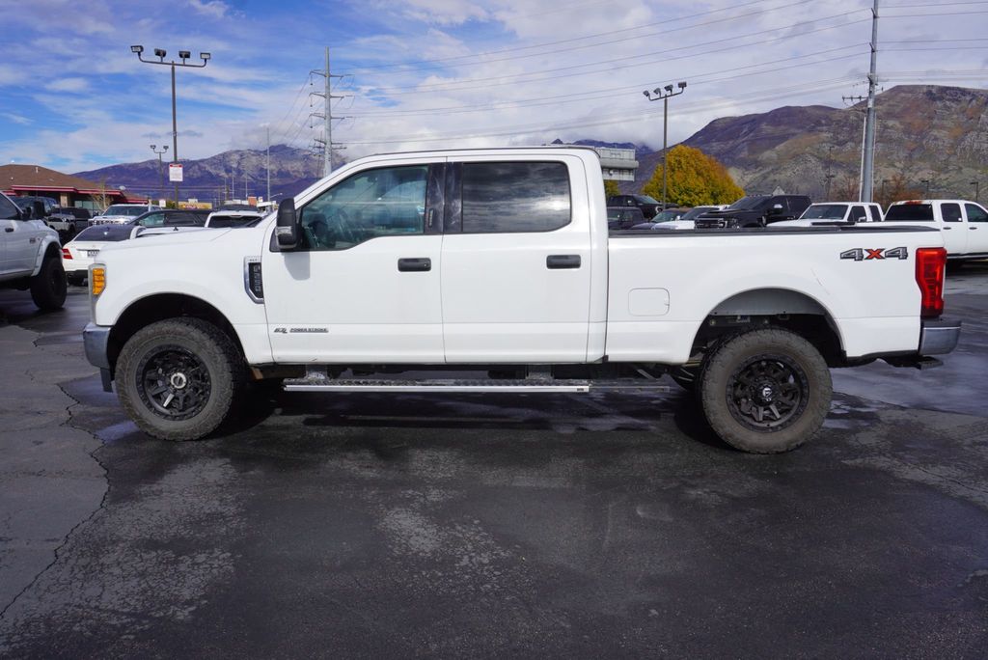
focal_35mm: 30
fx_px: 824
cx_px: 494
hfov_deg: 61.9
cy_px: 330
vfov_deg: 43.7
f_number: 10
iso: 100
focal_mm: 20
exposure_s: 1/320
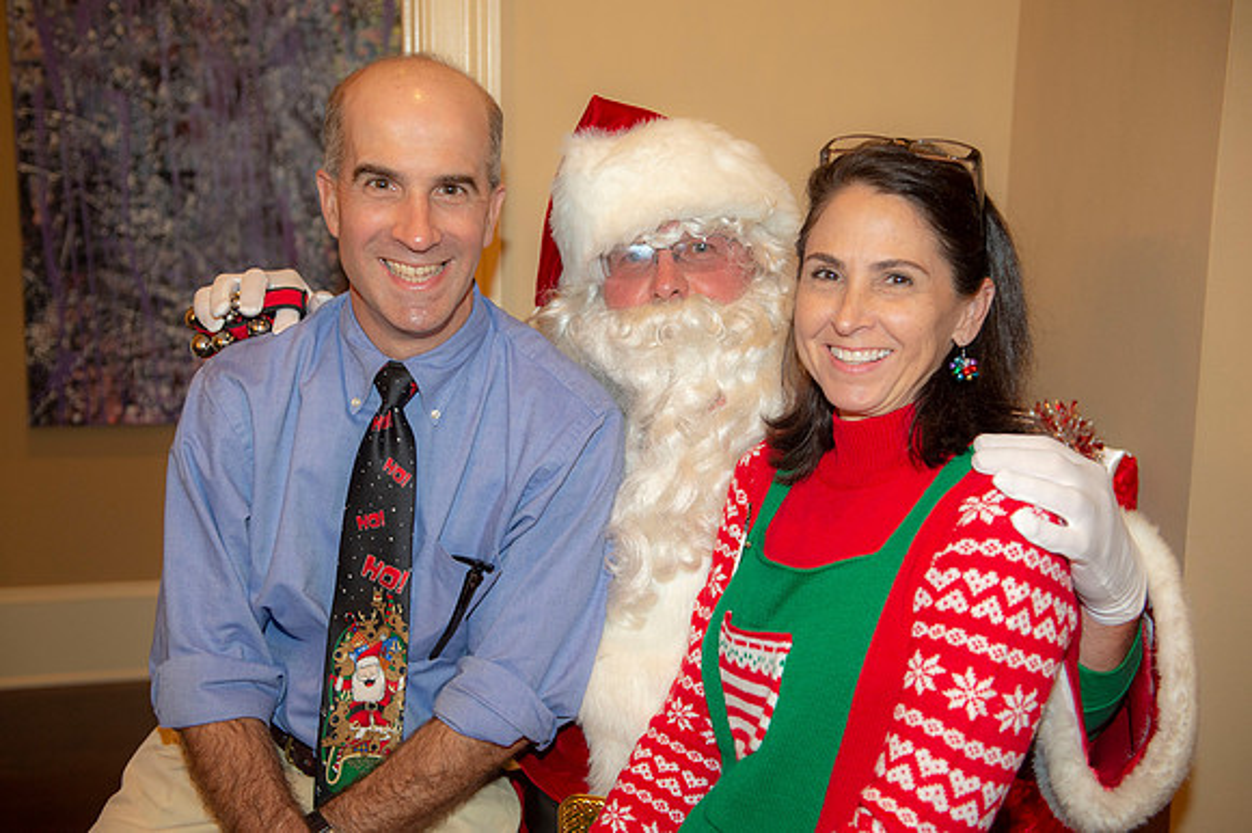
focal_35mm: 45
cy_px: 416
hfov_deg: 43.6
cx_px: 626
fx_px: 1564
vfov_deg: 29.8
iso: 800
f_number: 3.5
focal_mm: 45
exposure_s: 1/60
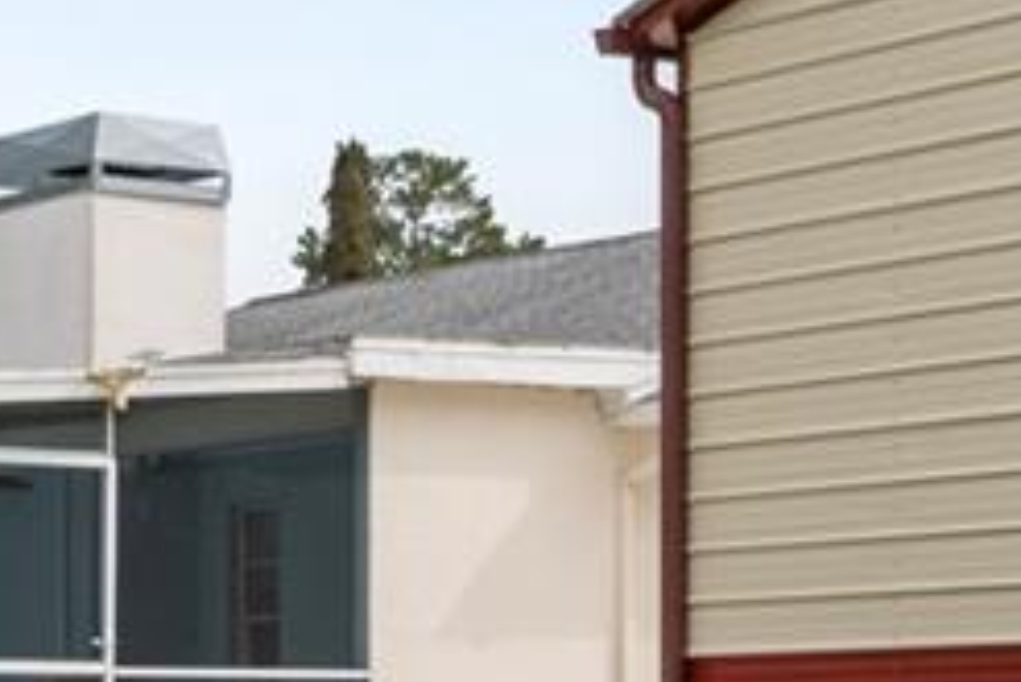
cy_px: 409
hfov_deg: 14.9
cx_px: 893
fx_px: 3859
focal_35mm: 136
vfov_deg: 10.1
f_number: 8
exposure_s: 1/800
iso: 320
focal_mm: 21
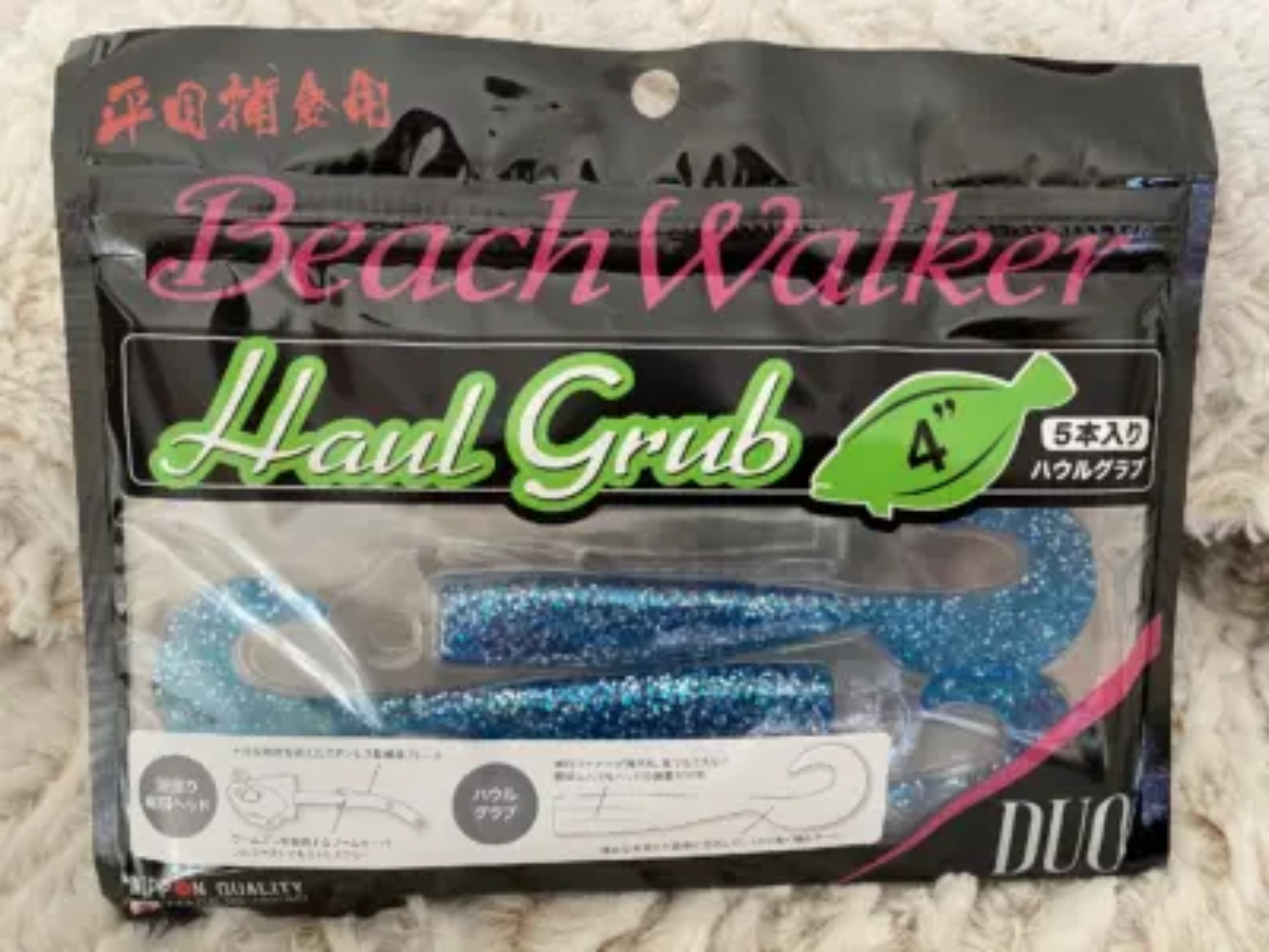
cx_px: 634
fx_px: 953
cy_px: 476
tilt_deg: -40.9
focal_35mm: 26
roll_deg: -1.7
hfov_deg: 67.3
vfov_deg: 53.1
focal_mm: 4.25
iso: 160
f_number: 1.8
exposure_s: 1/60
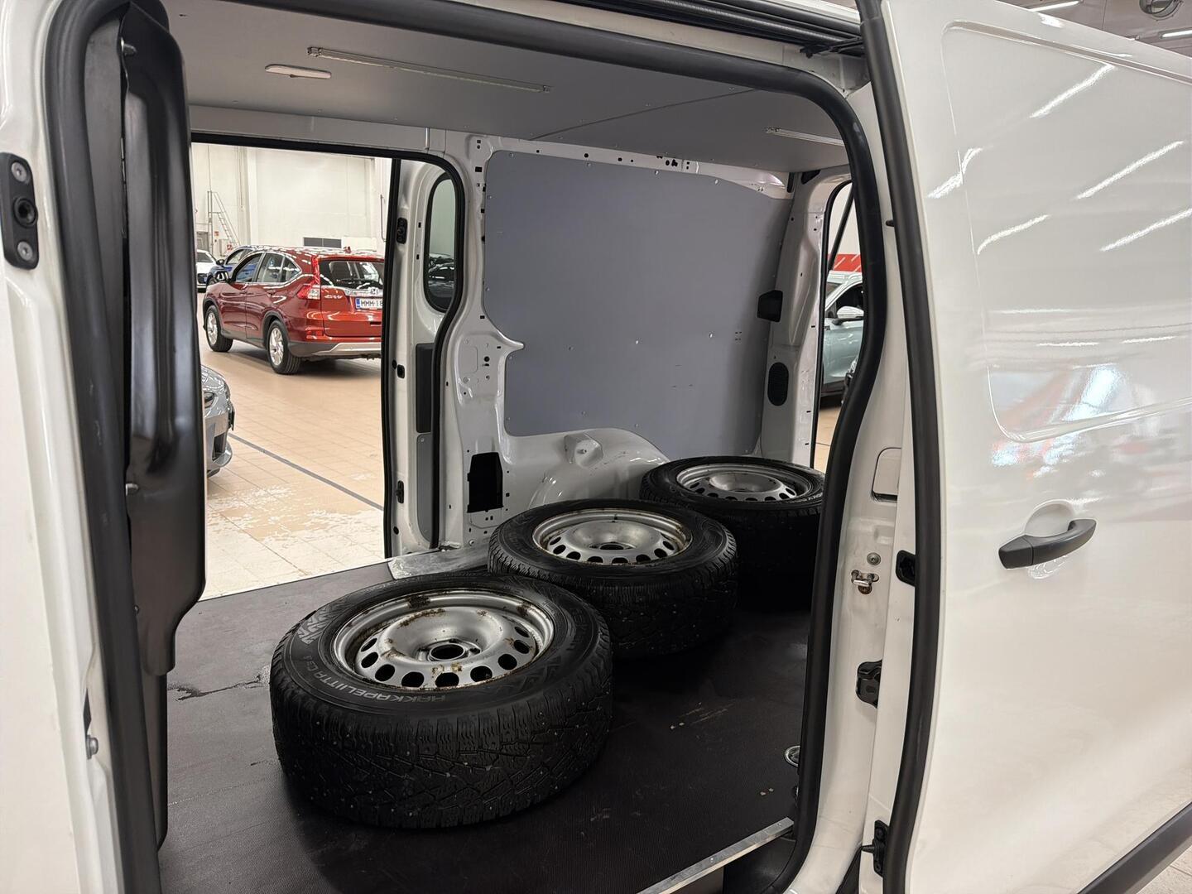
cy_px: 447
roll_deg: -3.2
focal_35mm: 24
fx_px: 826
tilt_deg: -10.4
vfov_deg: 56.8
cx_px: 596
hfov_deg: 71.6
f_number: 1.78
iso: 160
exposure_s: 1/100
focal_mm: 6.76
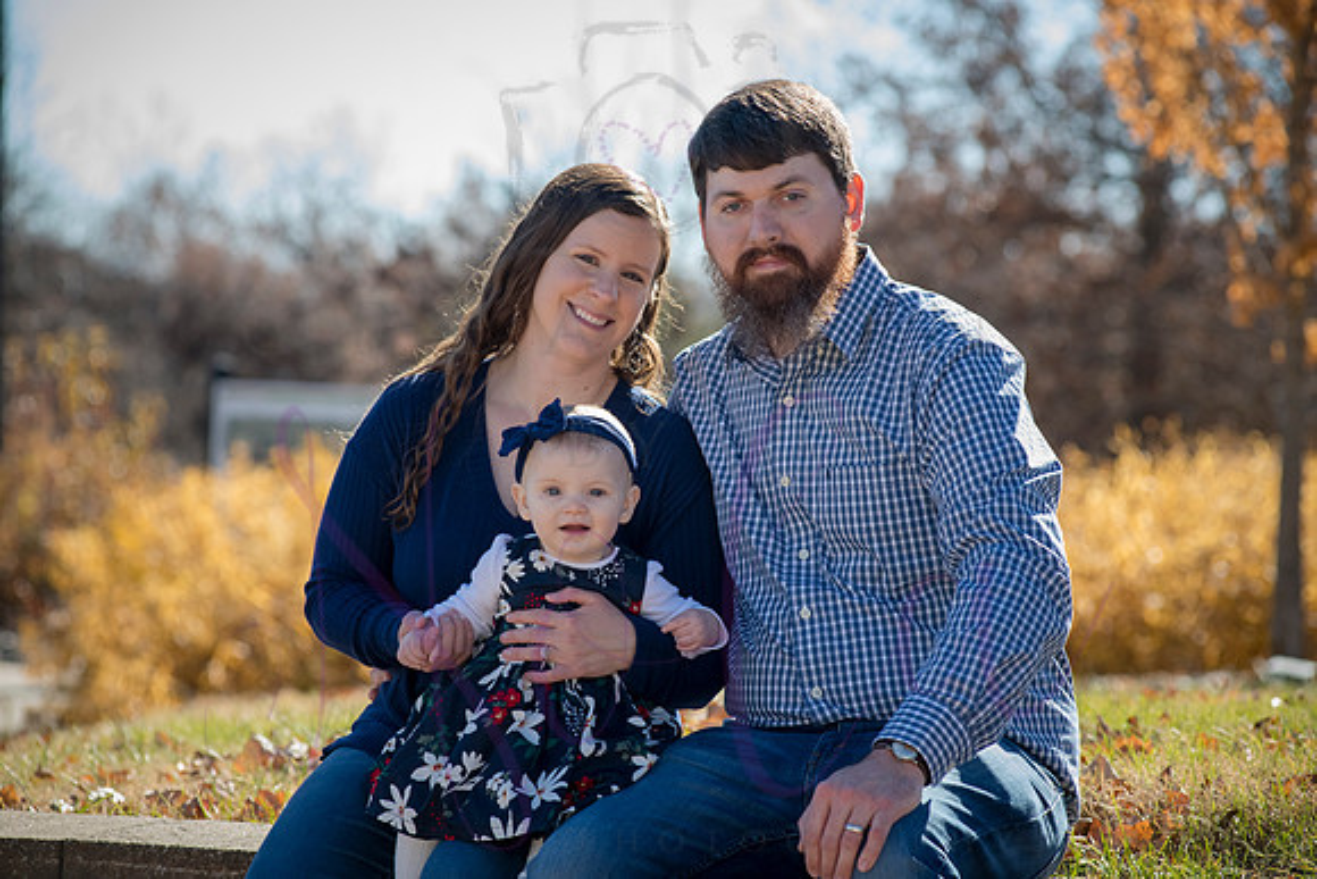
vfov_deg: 9.5
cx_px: 658
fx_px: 5306
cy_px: 440
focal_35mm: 145
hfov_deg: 14.2
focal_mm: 145
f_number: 6.3
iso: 400
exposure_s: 1/500
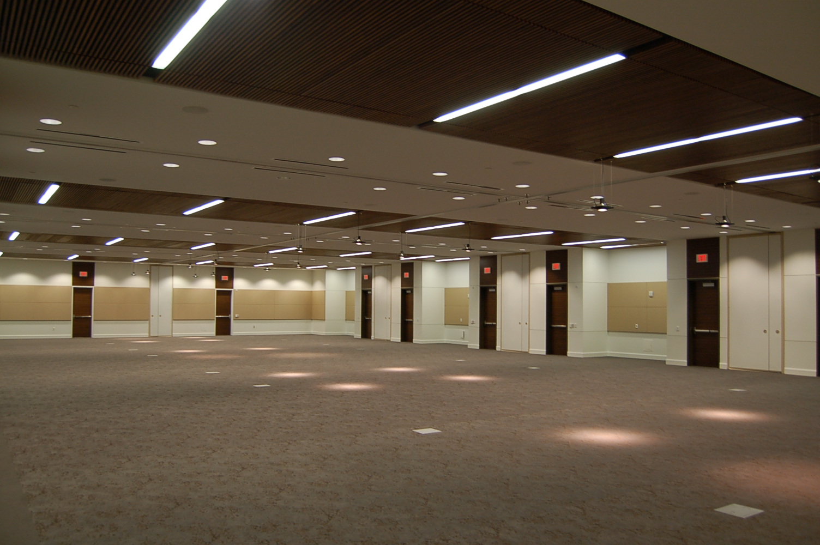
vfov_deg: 45.6
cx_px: 410
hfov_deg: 64.6
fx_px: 649
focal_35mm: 28
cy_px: 272
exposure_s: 1/30
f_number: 3.5
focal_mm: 19
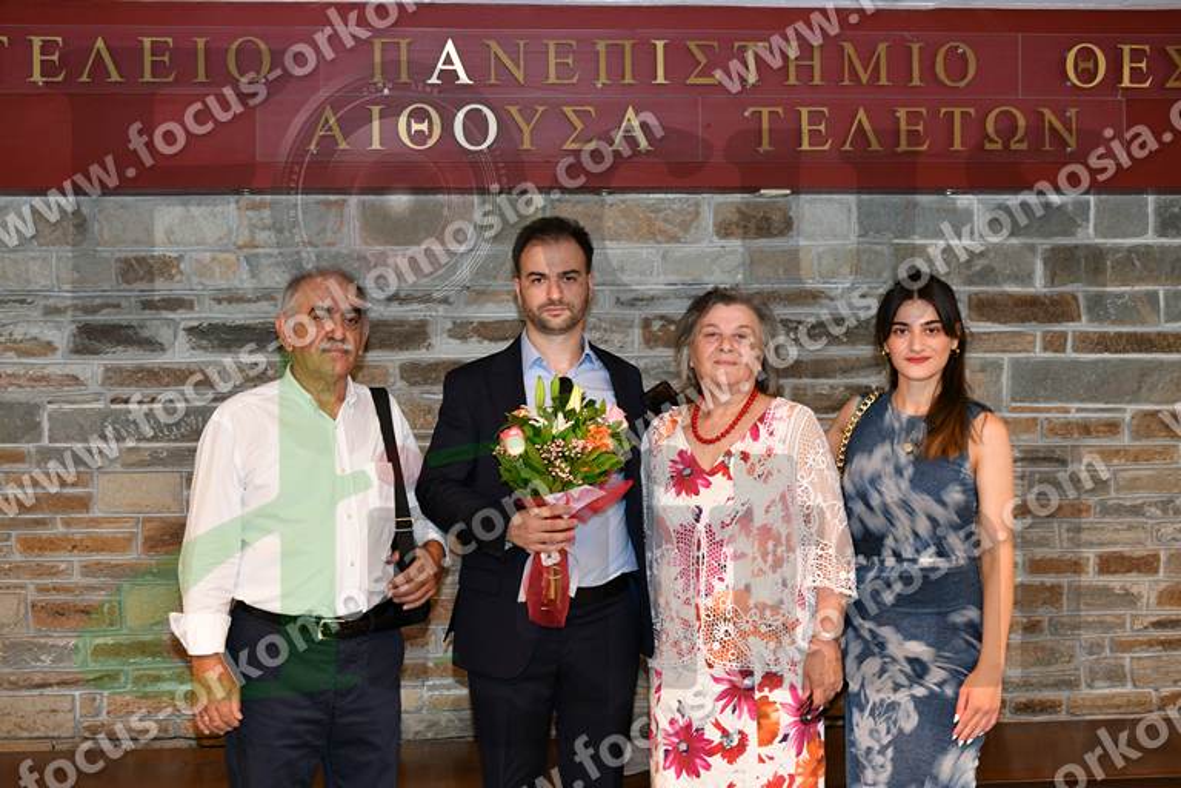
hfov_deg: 48.5
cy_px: 394
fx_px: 1312
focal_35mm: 40
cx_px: 590
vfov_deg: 33.4
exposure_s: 1/60
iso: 1000
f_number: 7.1
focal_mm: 27
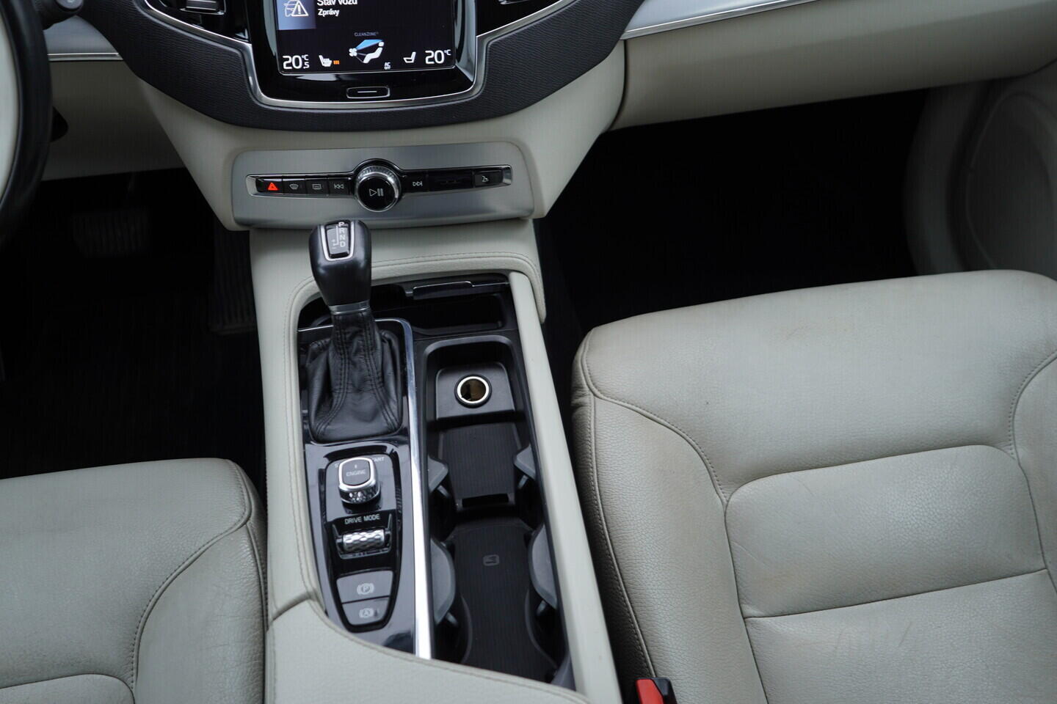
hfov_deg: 53.1
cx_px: 528
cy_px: 352
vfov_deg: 36.9
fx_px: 1057
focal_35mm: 36
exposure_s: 1/40
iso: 125
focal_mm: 24
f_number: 3.2
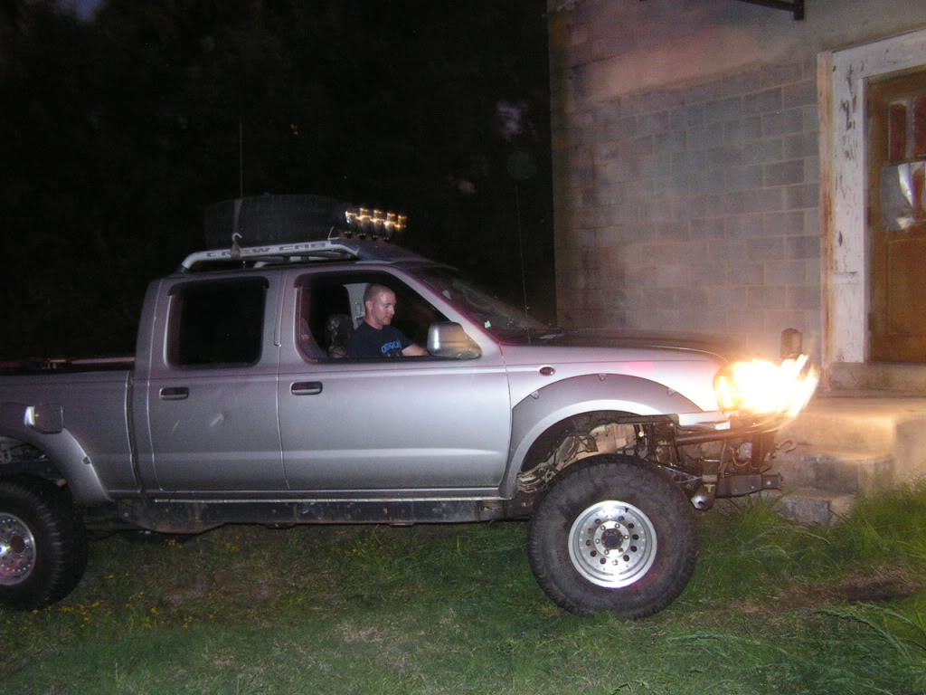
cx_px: 463
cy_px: 348
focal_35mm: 38
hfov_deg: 49.0
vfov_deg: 37.7
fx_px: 1017
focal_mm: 6.3
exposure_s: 2
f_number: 2.8
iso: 200
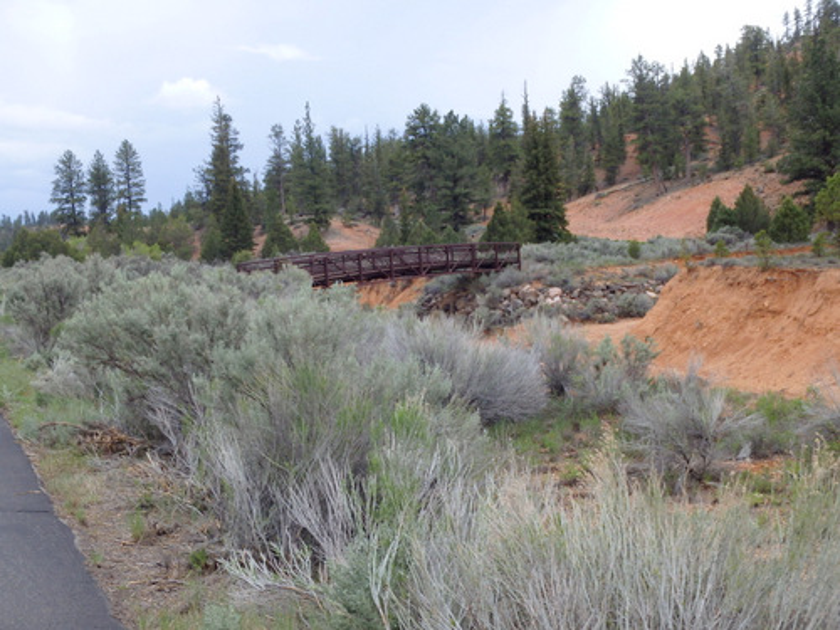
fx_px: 1116
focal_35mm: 46
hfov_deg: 41.2
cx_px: 420
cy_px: 315
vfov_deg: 31.5
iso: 125
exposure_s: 1/500
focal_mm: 8.3
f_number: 4.9
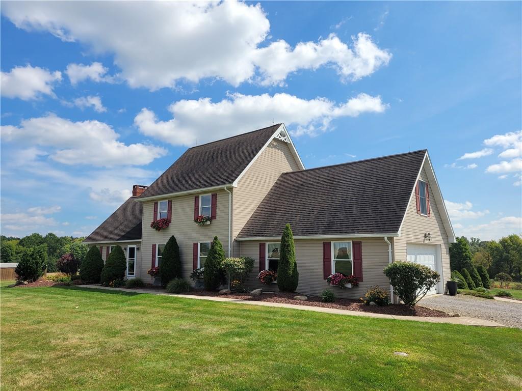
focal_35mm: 26
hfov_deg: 67.3
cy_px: 196
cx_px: 261
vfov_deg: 53.1
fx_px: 392
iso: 40
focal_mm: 5.4
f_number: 1.8
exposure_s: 1/2961
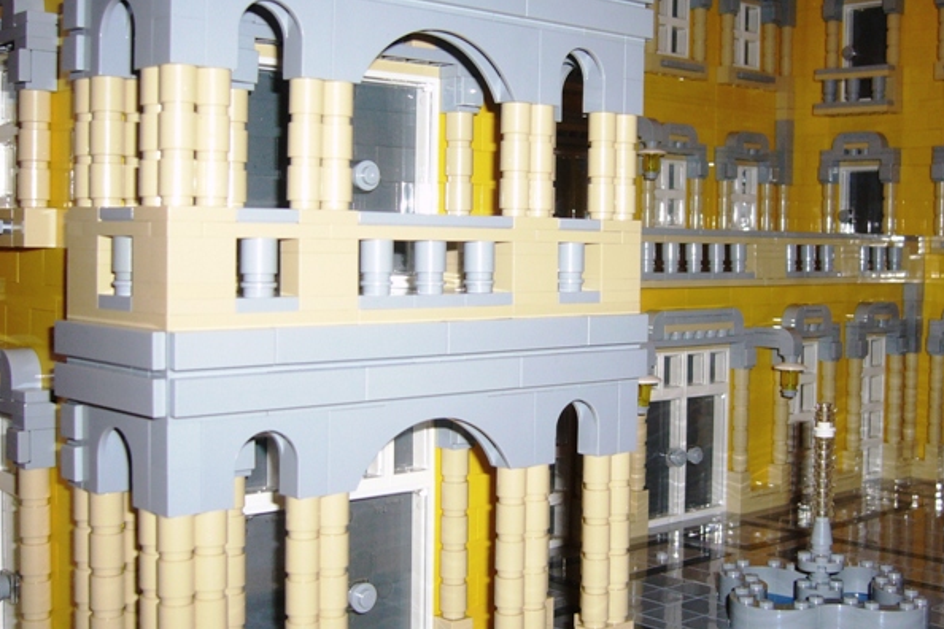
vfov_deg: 27.5
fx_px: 1285
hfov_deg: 40.3
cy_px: 292
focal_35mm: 49
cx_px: 509
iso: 100
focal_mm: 5.8
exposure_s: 1/30
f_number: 2.8
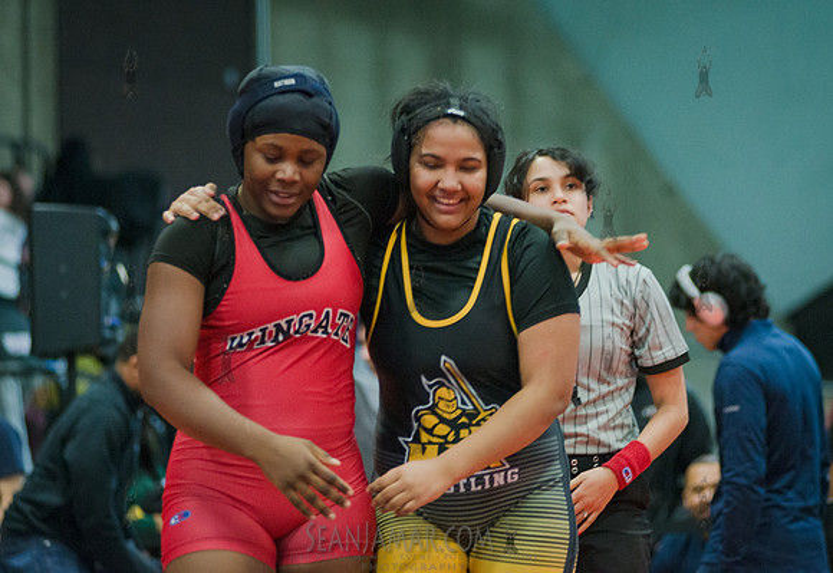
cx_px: 411
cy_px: 220
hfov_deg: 12.0
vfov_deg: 8.3
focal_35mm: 170
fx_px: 3962
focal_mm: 135
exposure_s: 1/320
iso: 4000
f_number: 2.8
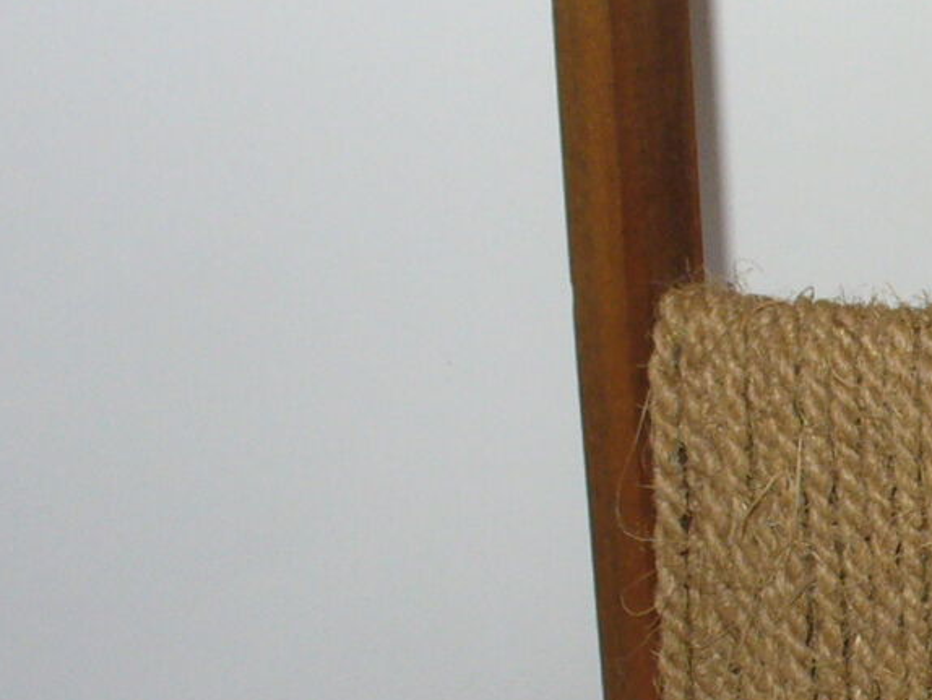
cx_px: 1364
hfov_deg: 14.1
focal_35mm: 132
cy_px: 465
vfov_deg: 11.2
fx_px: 3555
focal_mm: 6.1
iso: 100
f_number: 2.8
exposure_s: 1/30
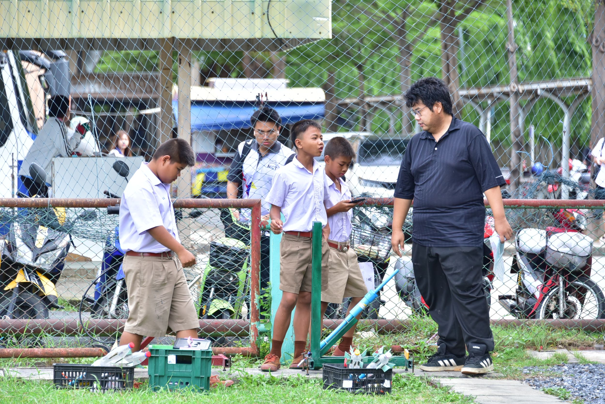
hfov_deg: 12.1
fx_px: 2858
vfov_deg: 8.1
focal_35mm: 170
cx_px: 302
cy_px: 202
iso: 500
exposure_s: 1/320
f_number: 5.6
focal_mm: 170
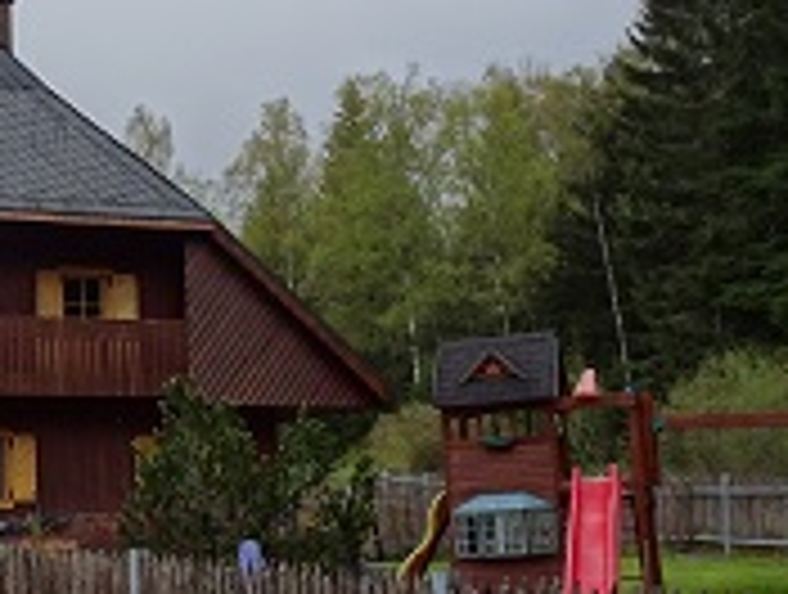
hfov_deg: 25.4
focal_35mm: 73
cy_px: 382
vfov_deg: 20.2
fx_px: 1665
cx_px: 5
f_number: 4
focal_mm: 5.43
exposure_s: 1/250
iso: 80
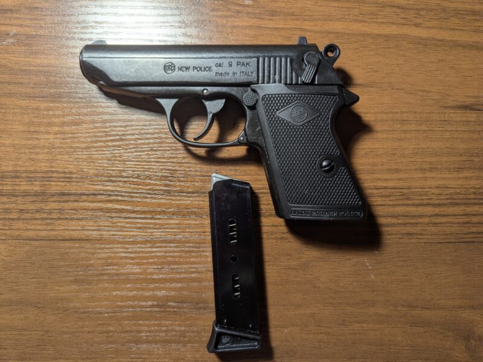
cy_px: 181
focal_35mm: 24
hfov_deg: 71.6
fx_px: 335
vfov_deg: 56.8
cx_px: 242
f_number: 1.85
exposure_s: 1/89.1
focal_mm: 6.81
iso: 116
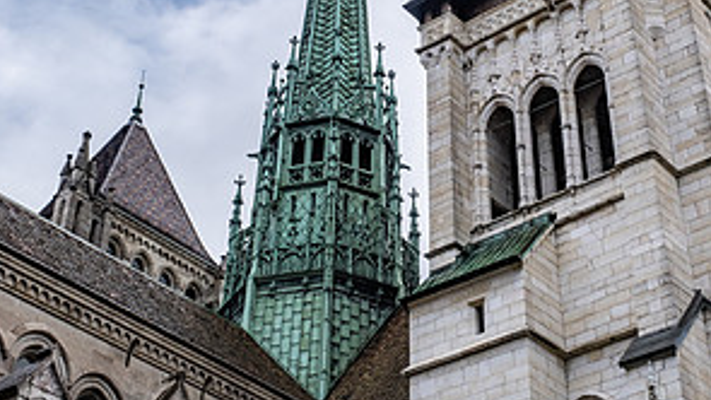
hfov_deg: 31.4
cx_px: 354
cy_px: 51
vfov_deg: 17.8
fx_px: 1263
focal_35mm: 67
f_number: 5.6
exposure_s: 1/1400
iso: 320
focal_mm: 28.3
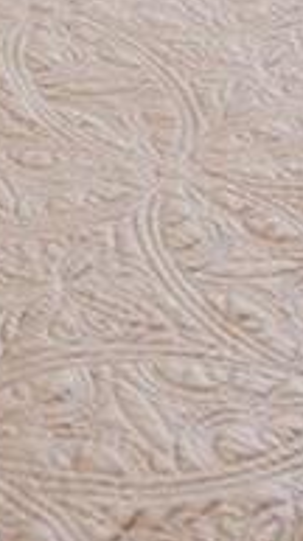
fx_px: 1993
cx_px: -401
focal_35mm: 139
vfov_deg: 11.8
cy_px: -861
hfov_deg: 8.1
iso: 200
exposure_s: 1/20
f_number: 9
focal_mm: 16
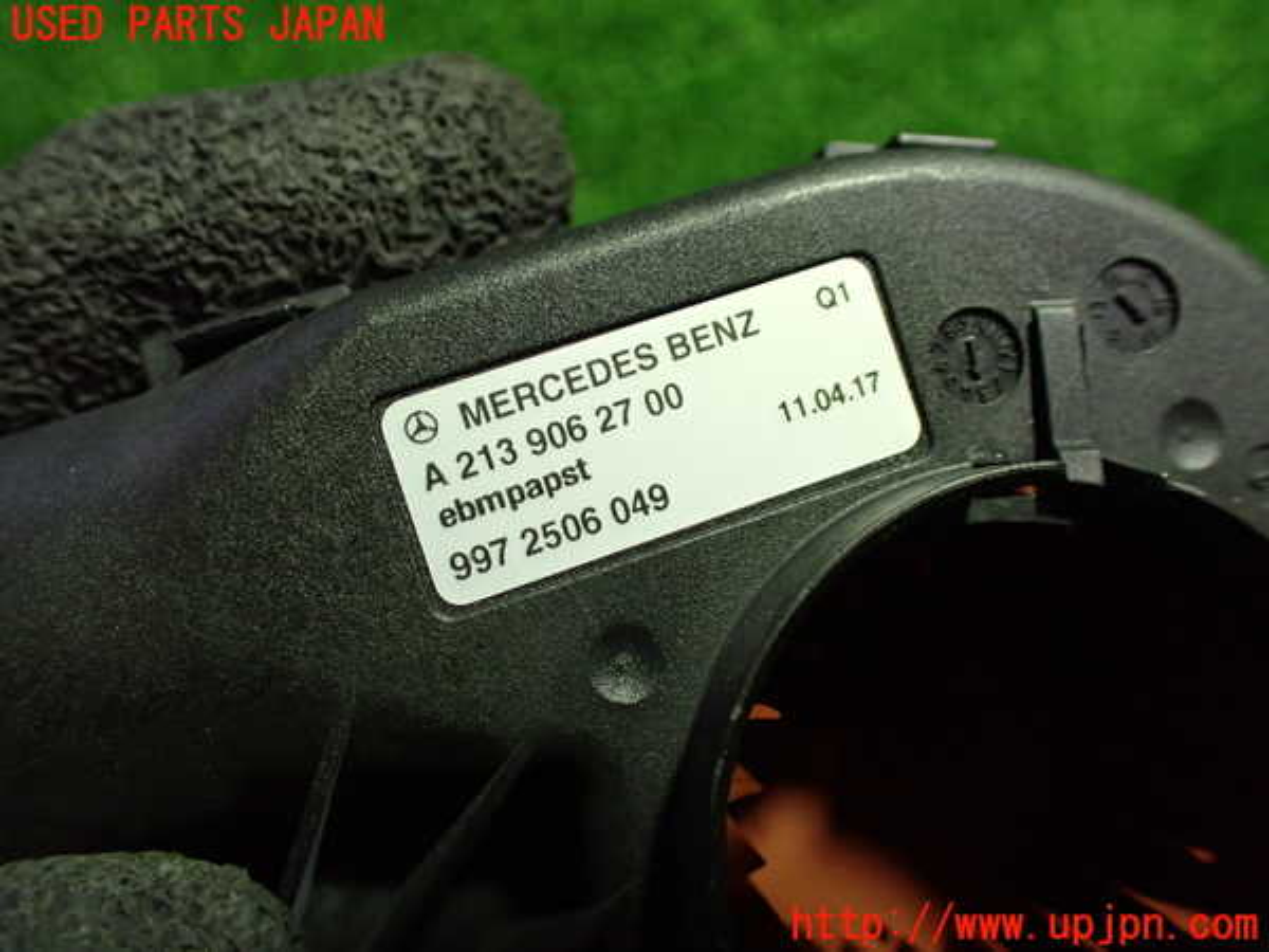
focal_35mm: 30
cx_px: 634
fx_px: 1100
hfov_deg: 60.0
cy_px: 476
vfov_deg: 46.8
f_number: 2.3
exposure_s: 1/125
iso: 800
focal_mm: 5.4
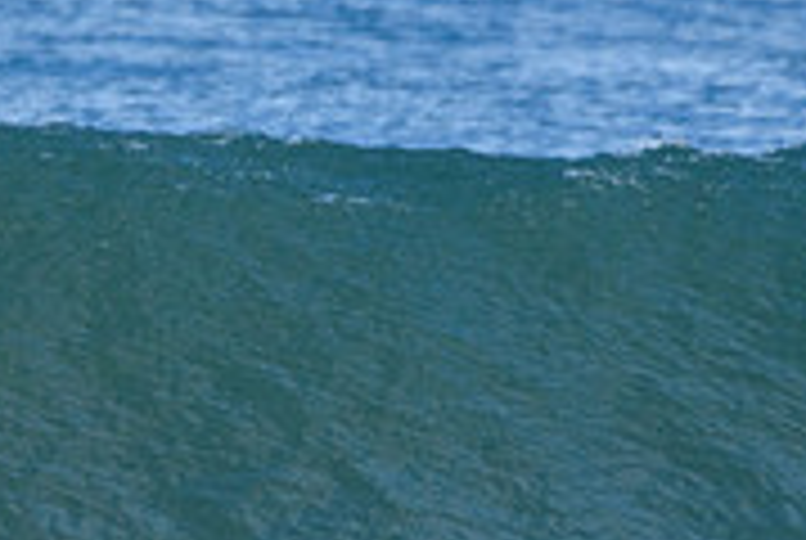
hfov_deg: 1.0
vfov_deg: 0.7
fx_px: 44627
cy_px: 731
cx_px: 234
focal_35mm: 1990
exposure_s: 1/2000
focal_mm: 410
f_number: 5.6
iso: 560
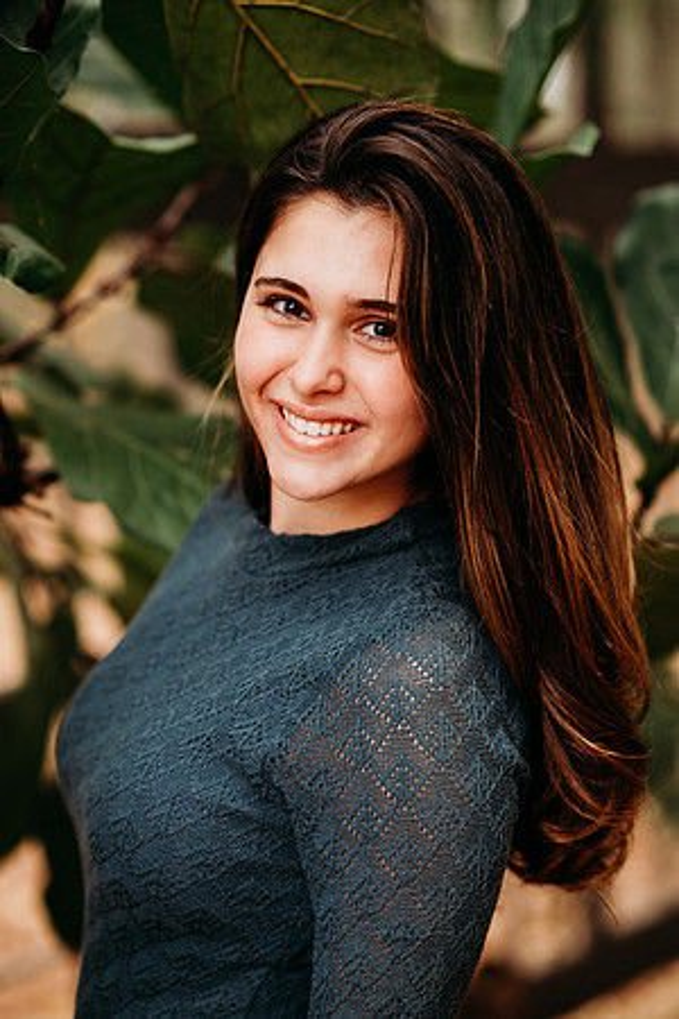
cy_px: 510
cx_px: 340
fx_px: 2405
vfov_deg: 23.9
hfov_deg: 16.1
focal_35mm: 85
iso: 400
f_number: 2.2
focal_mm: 85
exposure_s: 1/320
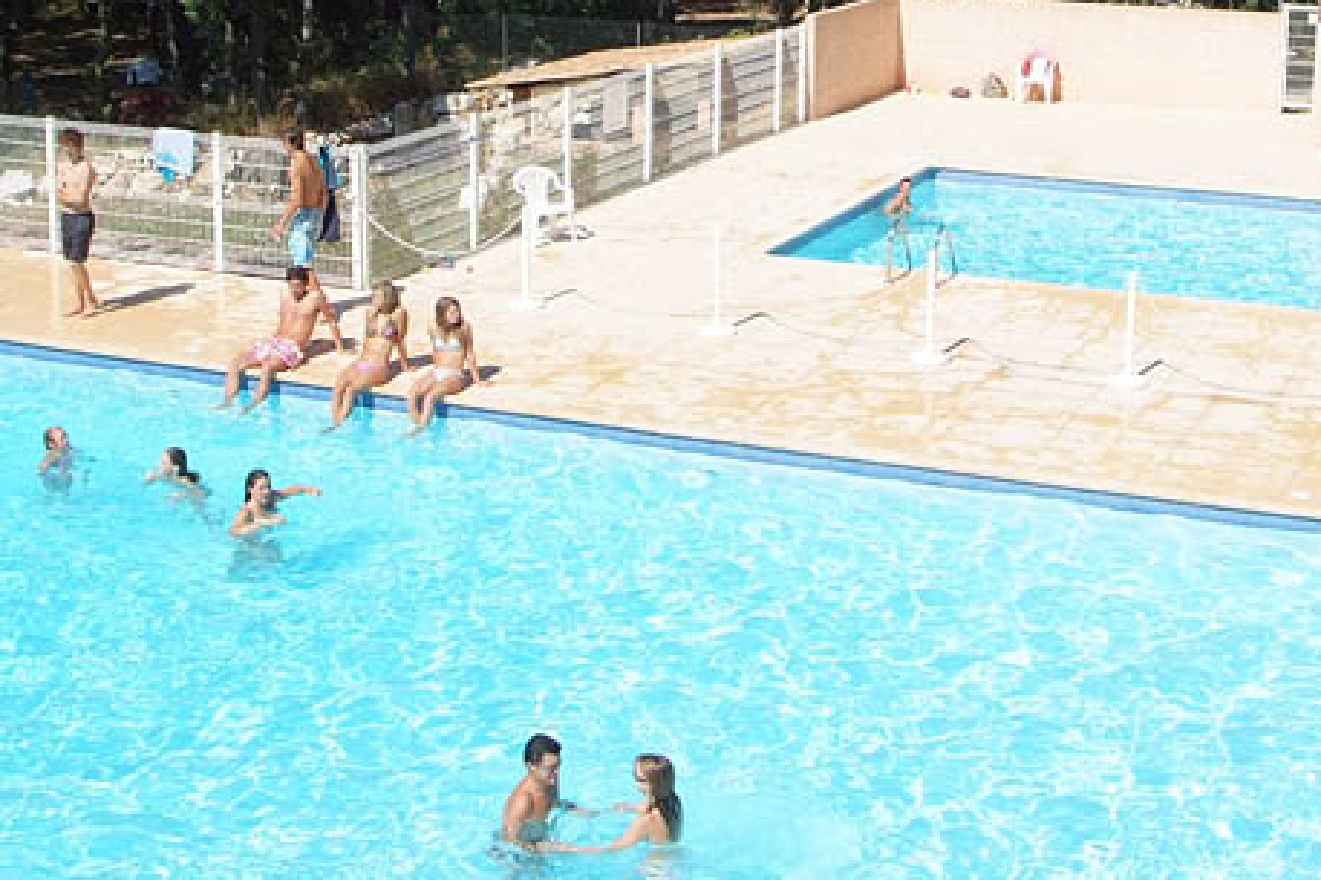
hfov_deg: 33.7
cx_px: 860
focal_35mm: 59
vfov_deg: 22.4
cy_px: 69
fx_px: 2164
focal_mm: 20
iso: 250
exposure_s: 1/400
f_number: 10
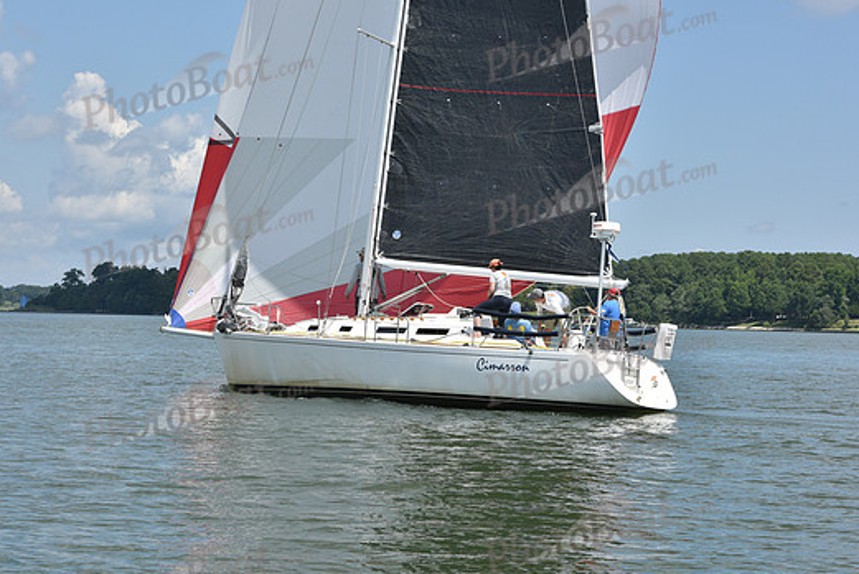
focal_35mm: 89
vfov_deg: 15.4
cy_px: 301
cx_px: 401
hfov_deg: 22.9
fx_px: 2125
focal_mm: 80
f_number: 10
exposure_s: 1/1000
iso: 320
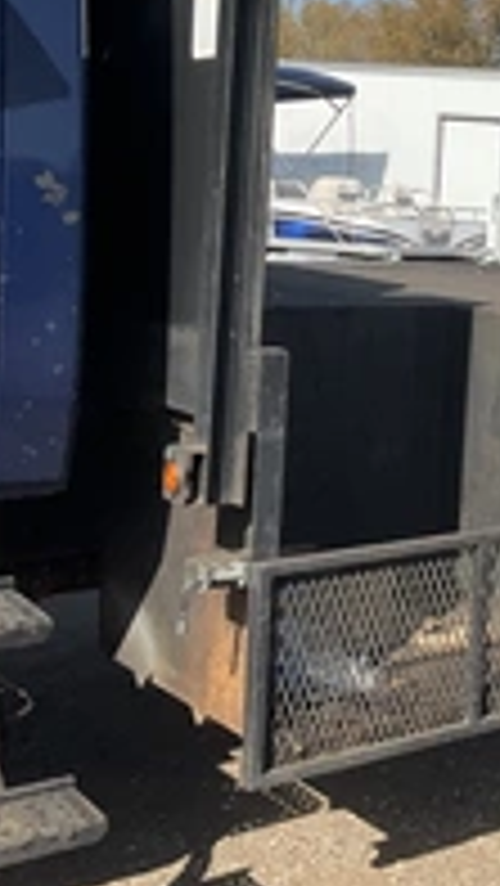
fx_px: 1507
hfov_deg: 17.4
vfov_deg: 32.6
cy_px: 319
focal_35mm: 64
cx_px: 689
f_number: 1.8
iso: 25
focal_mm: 3
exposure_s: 1/1848
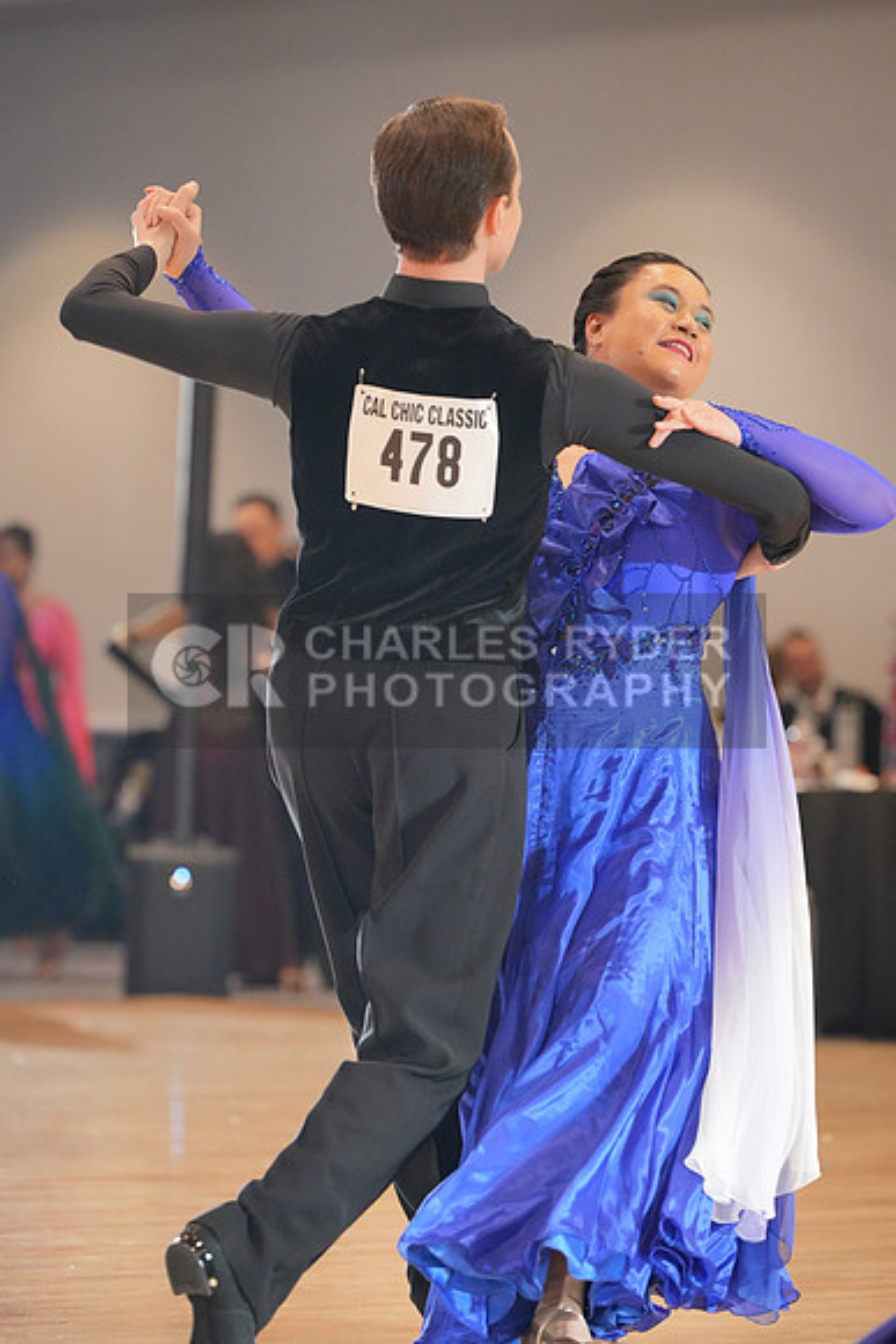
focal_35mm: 170
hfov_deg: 8.1
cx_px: 448
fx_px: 6342
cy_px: 672
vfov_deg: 12.1
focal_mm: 170
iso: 5000
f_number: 4.5
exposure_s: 1/400
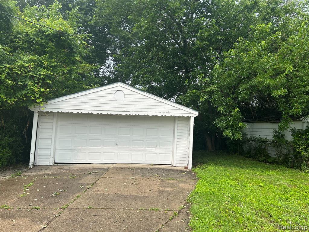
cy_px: 116
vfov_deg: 53.1
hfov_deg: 67.3
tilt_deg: +3.4
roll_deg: -0.4
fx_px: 232
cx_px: 154
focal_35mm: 26
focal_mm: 5.7
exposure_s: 1/1838
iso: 50
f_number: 1.5
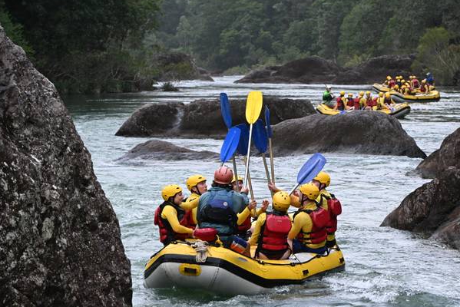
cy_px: 177
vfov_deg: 8.2
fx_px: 2142
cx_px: 257
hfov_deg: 12.3
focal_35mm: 168
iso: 1100
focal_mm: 93
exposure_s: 1/1000
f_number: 6.3
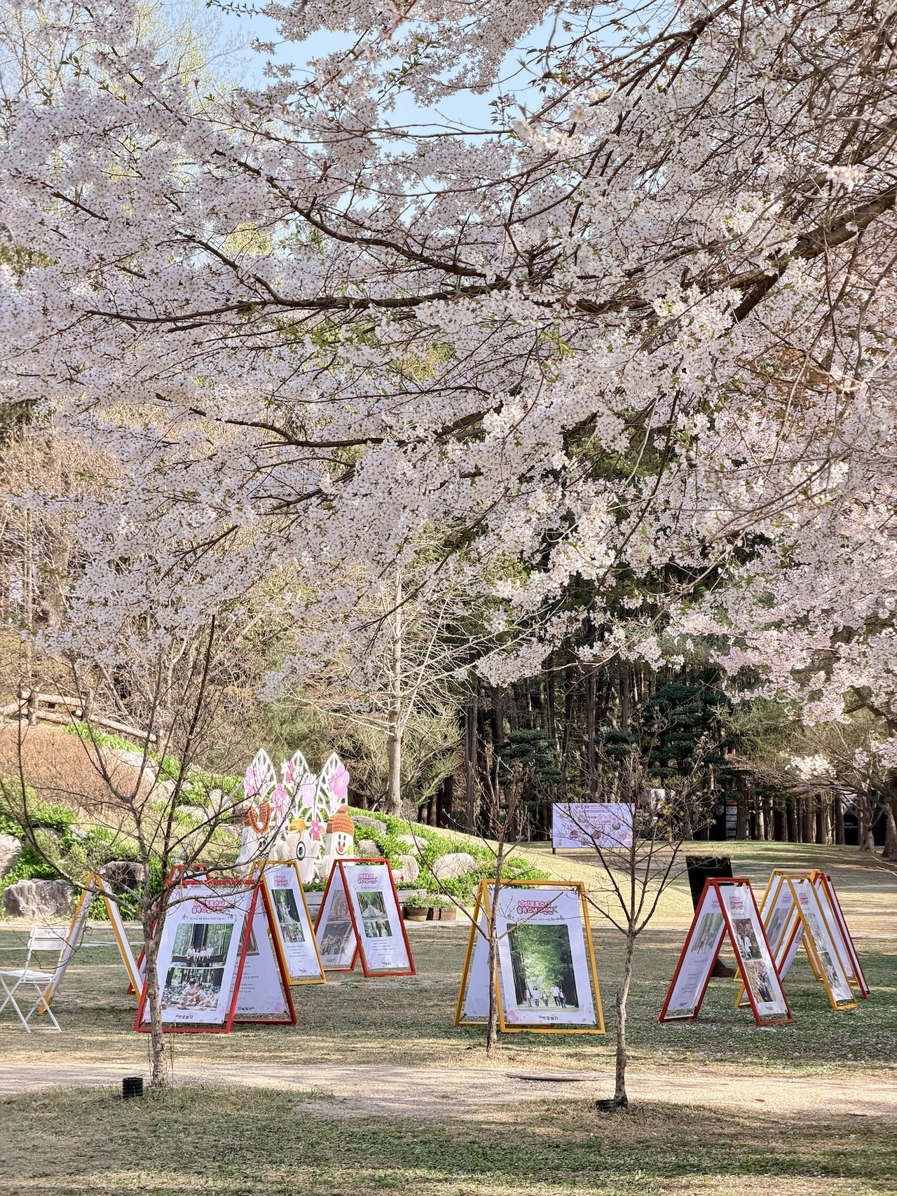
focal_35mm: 100
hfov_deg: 14.8
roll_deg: -0.1
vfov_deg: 19.6
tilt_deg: +4.3
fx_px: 3455
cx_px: 448
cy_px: 598
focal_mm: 16.89
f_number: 2.8
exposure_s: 1/239
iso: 50
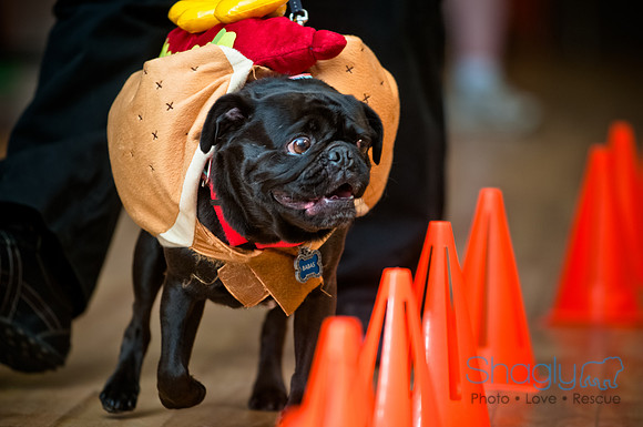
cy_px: 214
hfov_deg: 8.3
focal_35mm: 248
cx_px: 322
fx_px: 4414
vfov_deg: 5.5
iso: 200
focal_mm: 165
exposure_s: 1/200
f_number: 2.8
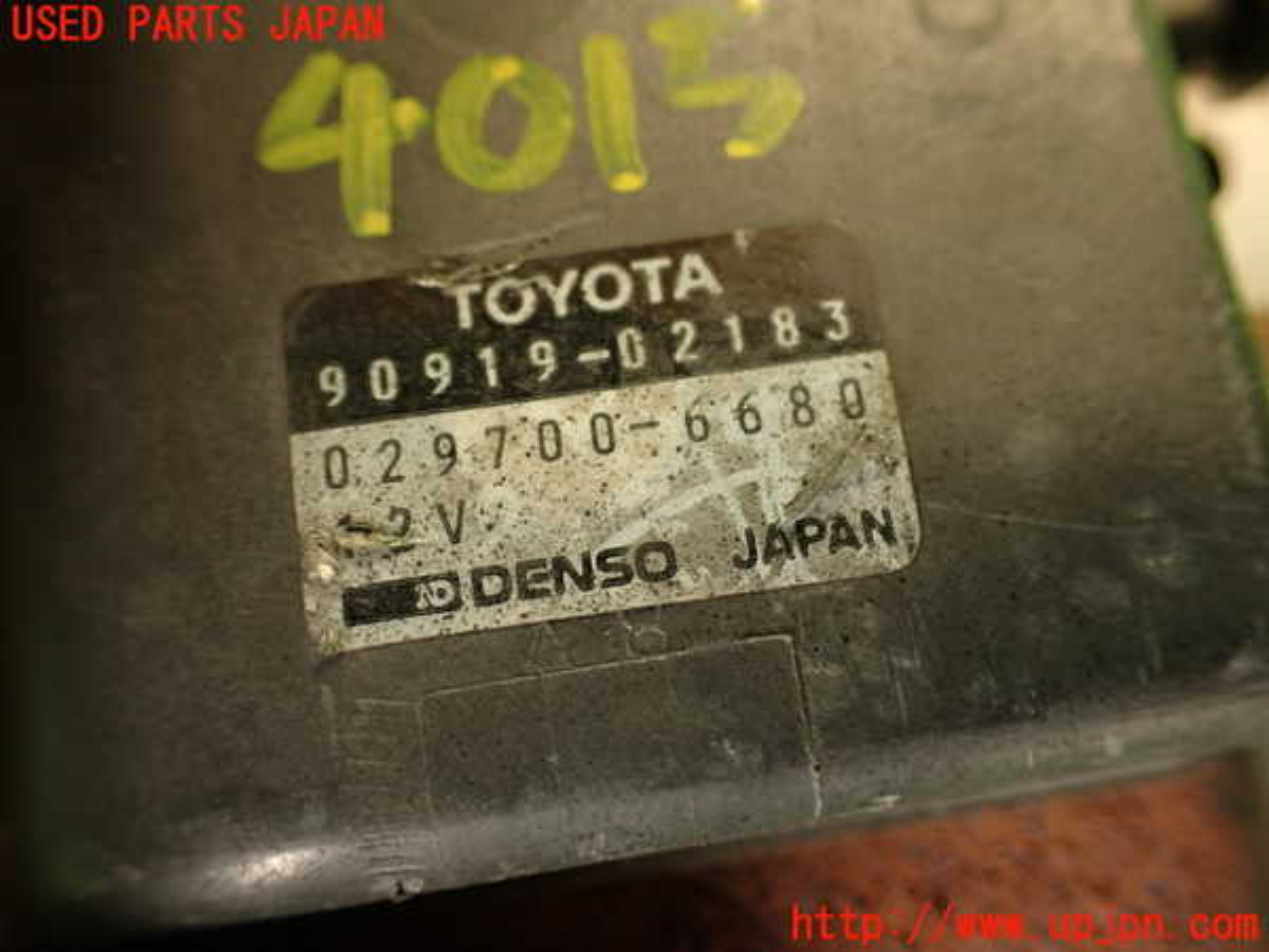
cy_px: 476
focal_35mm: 32
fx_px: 1173
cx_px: 634
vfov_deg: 44.2
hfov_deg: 56.8
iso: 250
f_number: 2.4
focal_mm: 5.79
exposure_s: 1/30
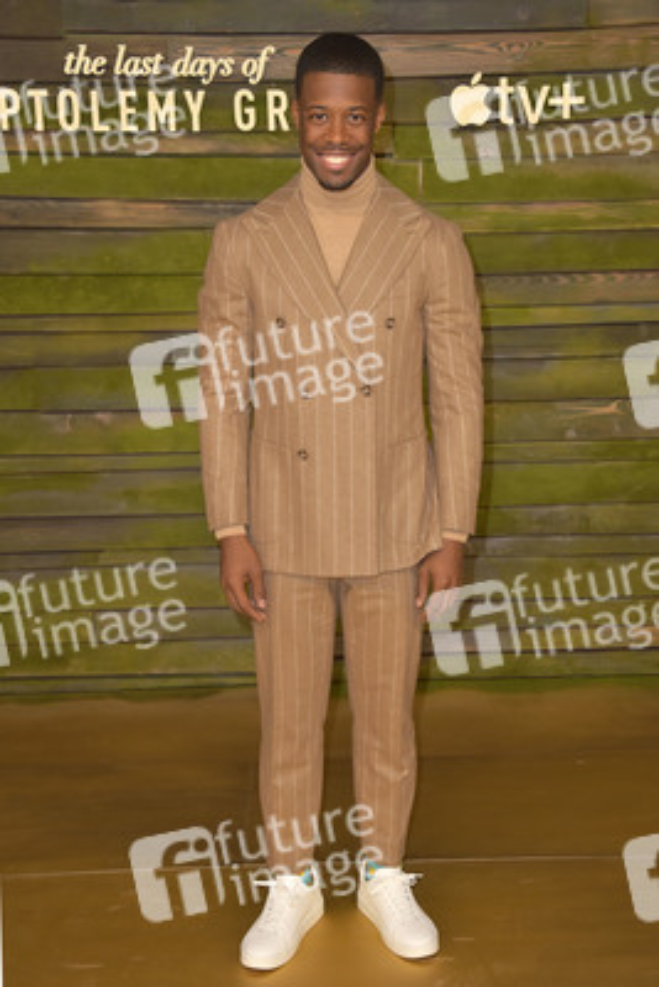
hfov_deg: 26.0
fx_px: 1426
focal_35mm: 52
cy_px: 494
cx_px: 330
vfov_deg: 38.2
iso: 320
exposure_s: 1/250
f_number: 7.1
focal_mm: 52
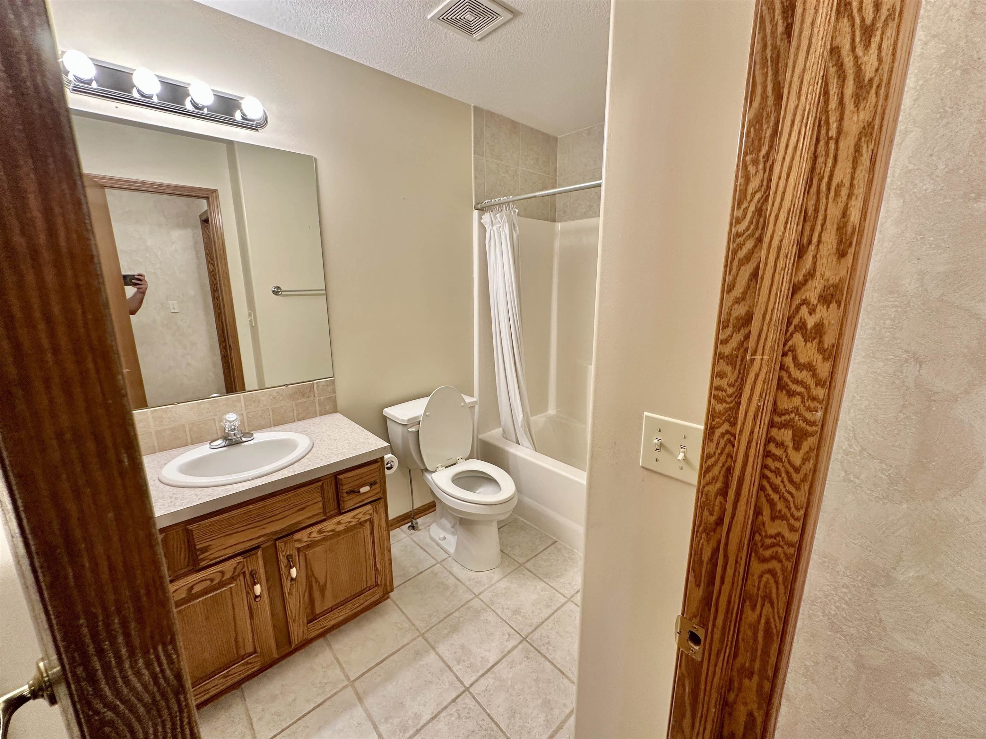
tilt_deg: -11.3
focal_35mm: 14
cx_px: 493
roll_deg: +0.2
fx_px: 399
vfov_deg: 85.7
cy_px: 370
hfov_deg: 102.1
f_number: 2.2
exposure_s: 1/60
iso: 160
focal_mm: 2.22
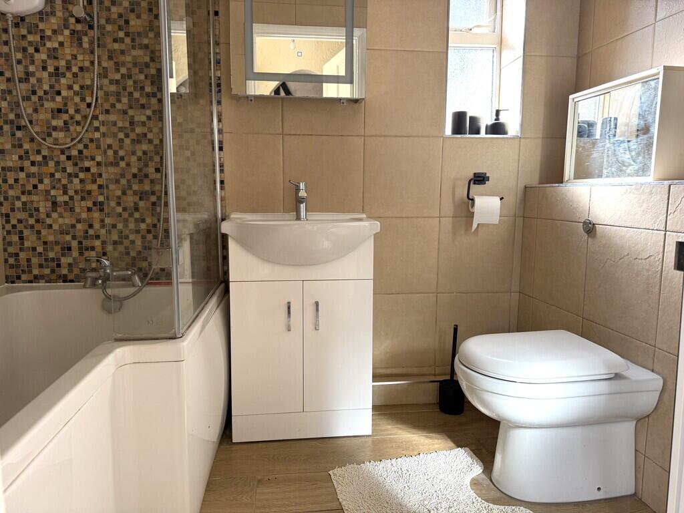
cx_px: 342
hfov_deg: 71.6
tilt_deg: -7.2
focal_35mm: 24
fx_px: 474
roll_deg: -0.6
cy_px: 256
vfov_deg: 56.8
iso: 160
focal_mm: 6.76
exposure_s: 1/240
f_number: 1.78
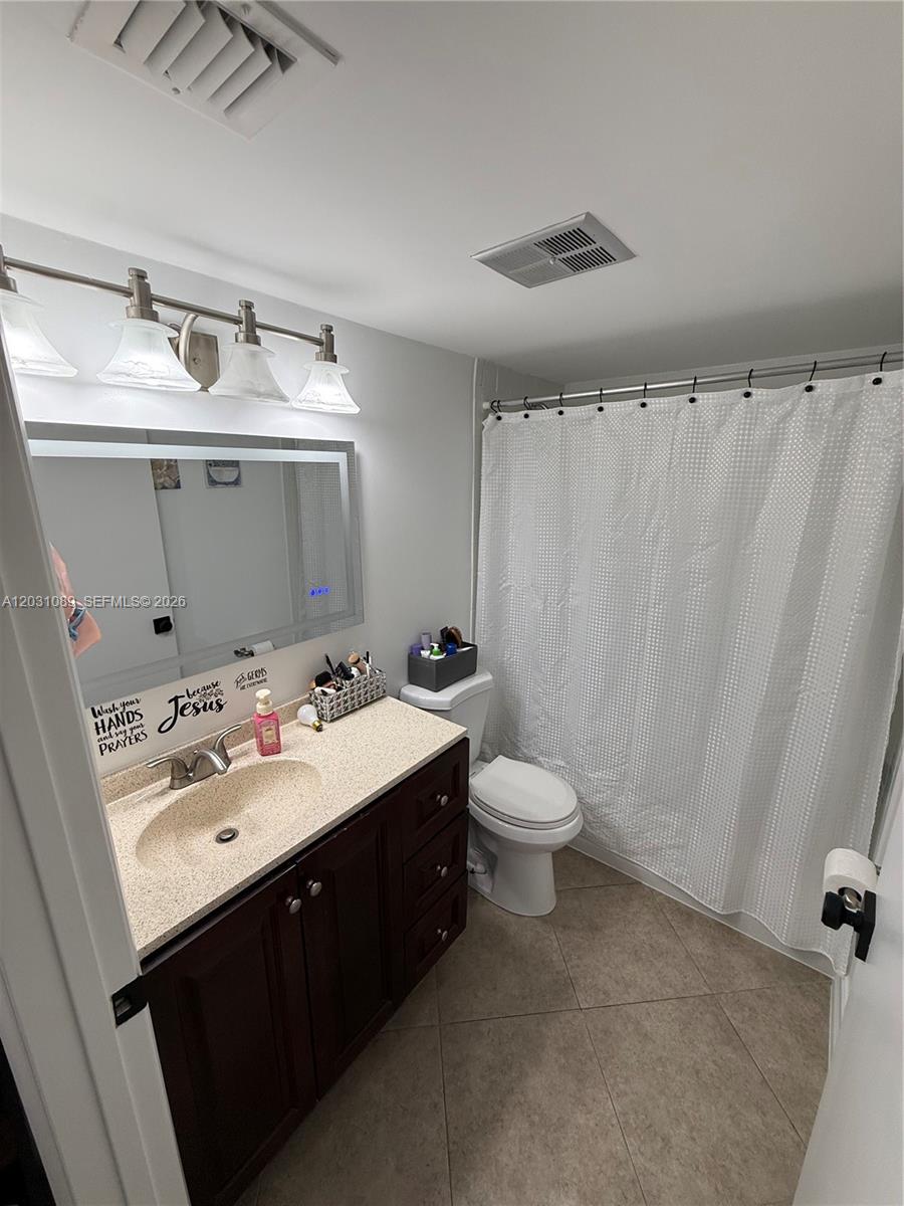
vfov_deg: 102.1
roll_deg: -0.1
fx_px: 487
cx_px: 452
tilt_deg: -15.5
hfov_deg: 85.7
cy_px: 603
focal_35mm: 14
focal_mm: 2.22
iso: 100
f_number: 2.2
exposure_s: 1/120
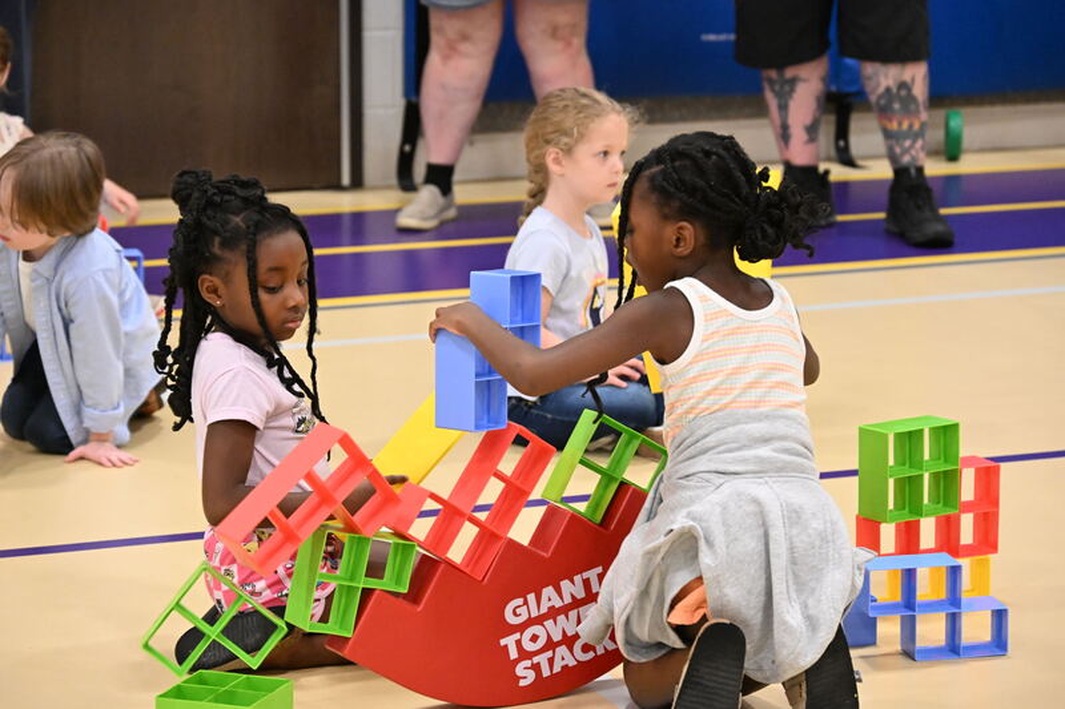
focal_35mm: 125
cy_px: 354
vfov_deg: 11.0
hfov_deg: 16.4
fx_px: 3697
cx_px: 532
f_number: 6.3
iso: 10000
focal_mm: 125
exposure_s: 1/250
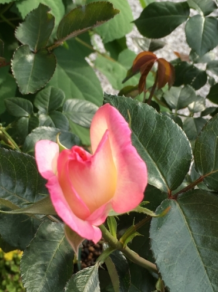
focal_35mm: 60
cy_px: 152
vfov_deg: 32.2
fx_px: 504
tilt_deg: -46.6
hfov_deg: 24.4
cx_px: 108
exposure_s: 1/212
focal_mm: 4.15
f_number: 2.2
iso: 25
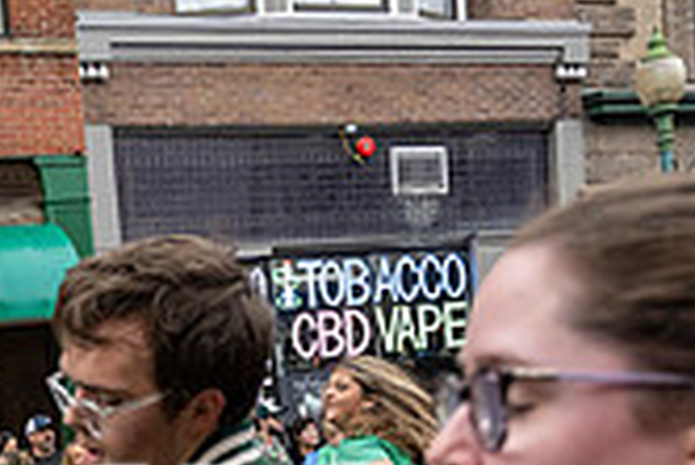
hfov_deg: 23.7
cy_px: 660
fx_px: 1623
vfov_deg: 15.3
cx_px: 113
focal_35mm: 84
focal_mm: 24
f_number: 4
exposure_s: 1/1600
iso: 1000
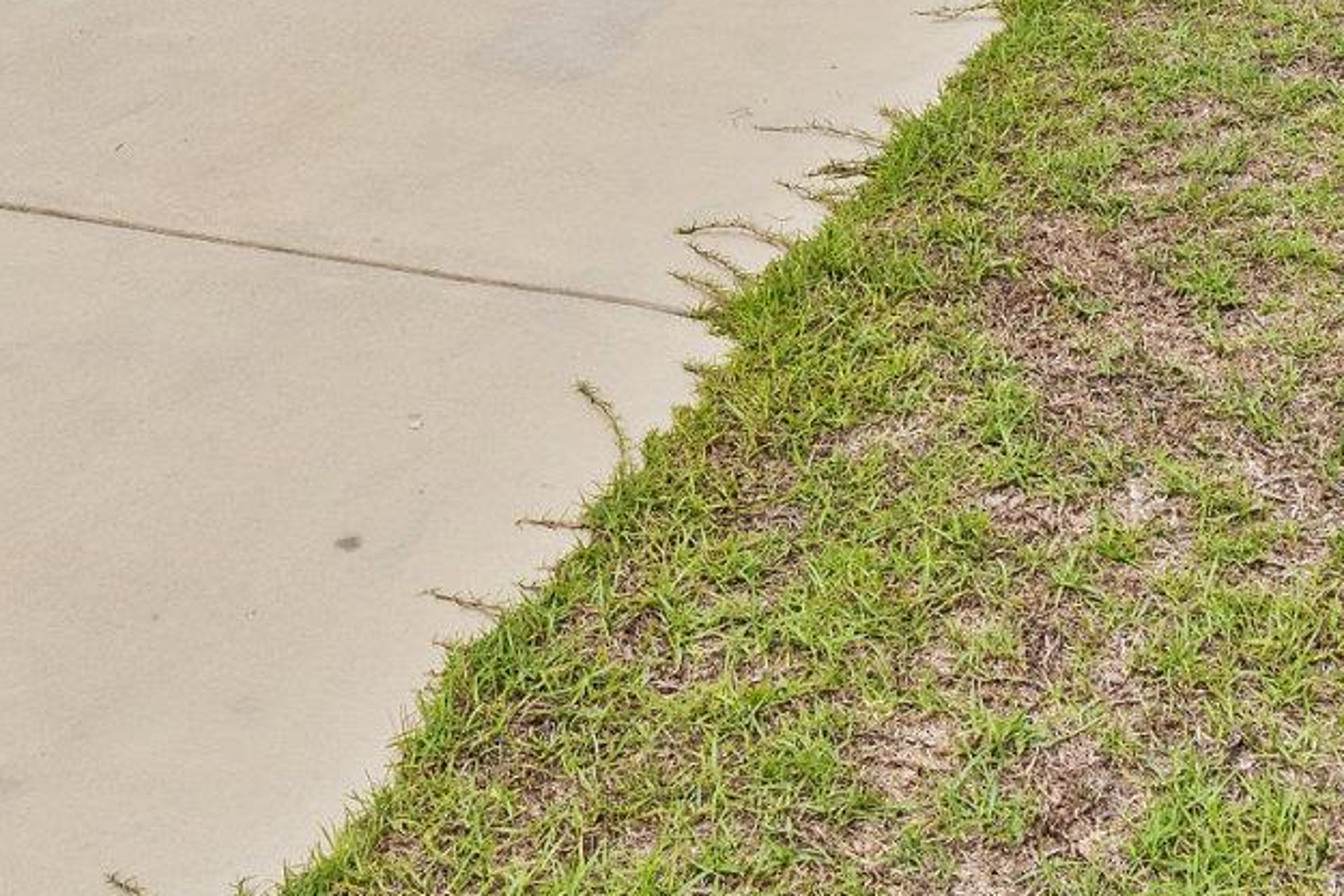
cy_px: -767
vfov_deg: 17.7
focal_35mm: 60
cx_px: 929
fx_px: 2240
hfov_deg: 33.0
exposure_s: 1/800
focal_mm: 10
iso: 250
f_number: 8
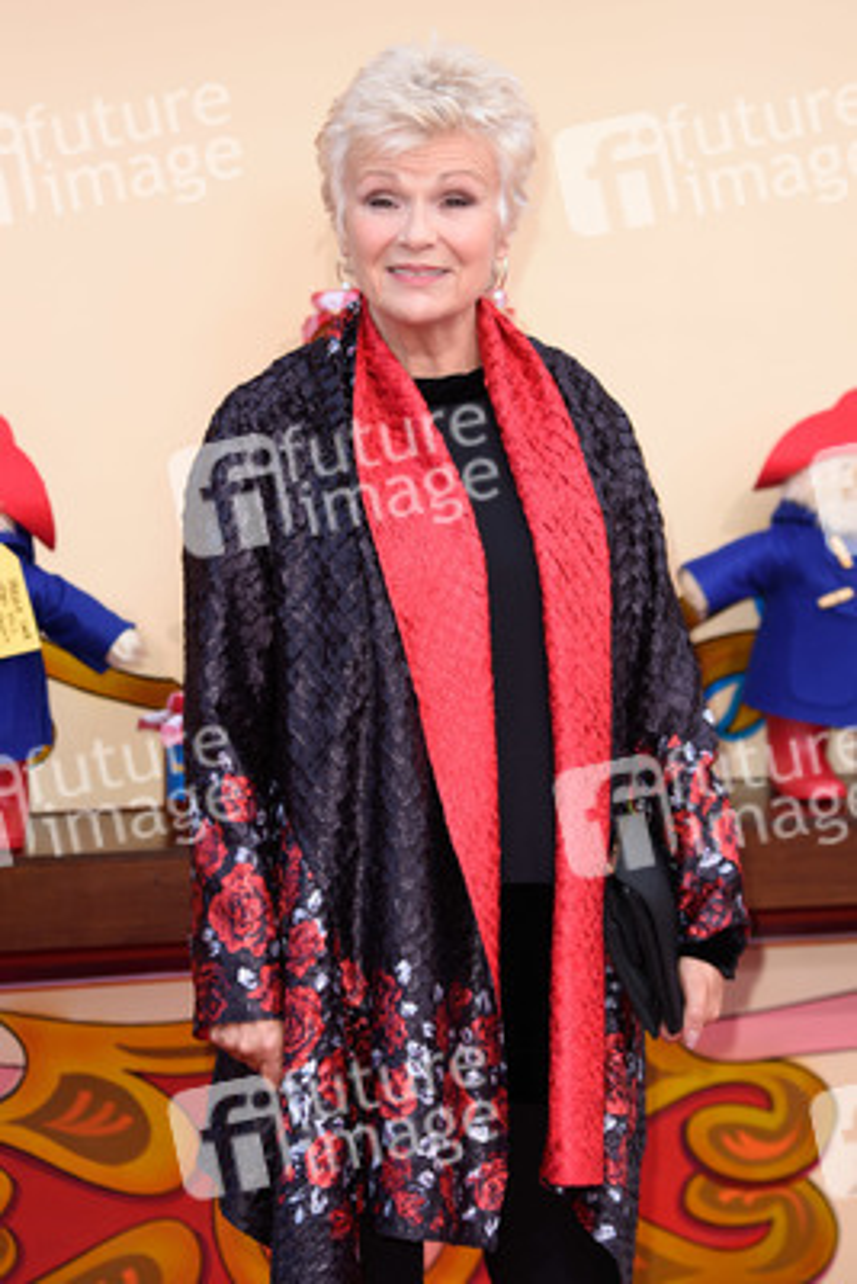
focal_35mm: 165
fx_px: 5886
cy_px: 642
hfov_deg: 8.3
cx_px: 428
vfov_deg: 12.4
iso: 400
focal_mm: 165
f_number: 5.6
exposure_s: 1/250
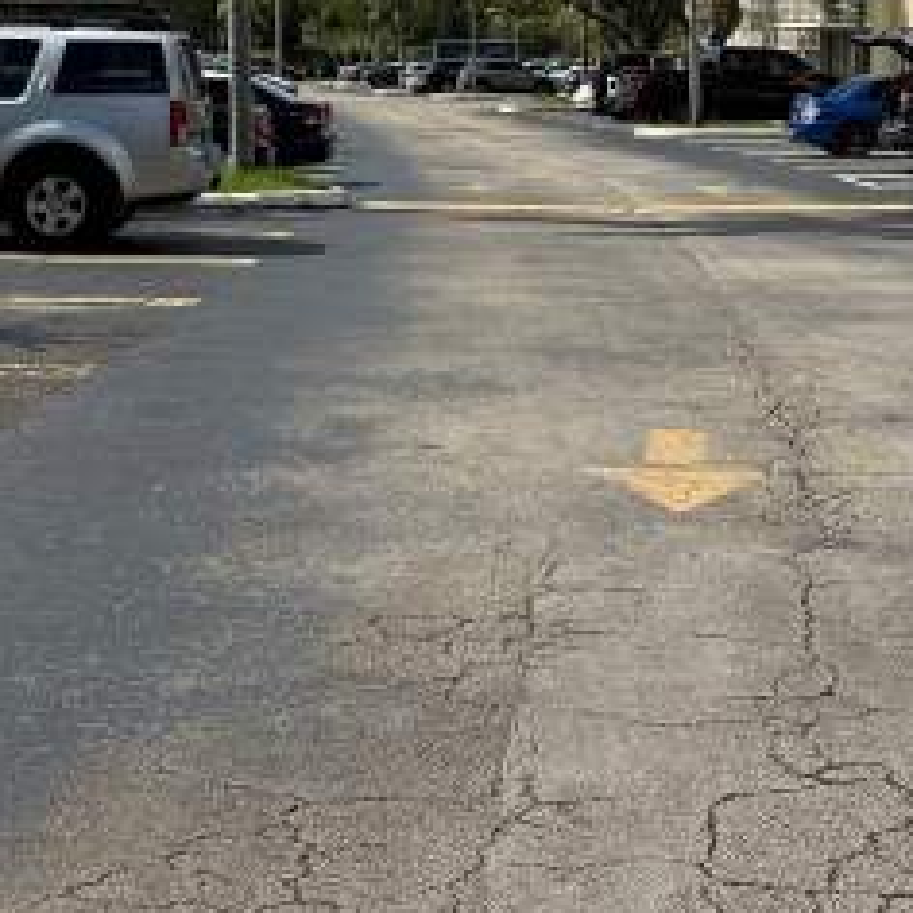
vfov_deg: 22.7
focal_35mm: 72
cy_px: -81
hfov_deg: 23.9
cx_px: 604
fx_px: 2148
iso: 80
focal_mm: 6.76
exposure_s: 1/8130
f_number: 1.78
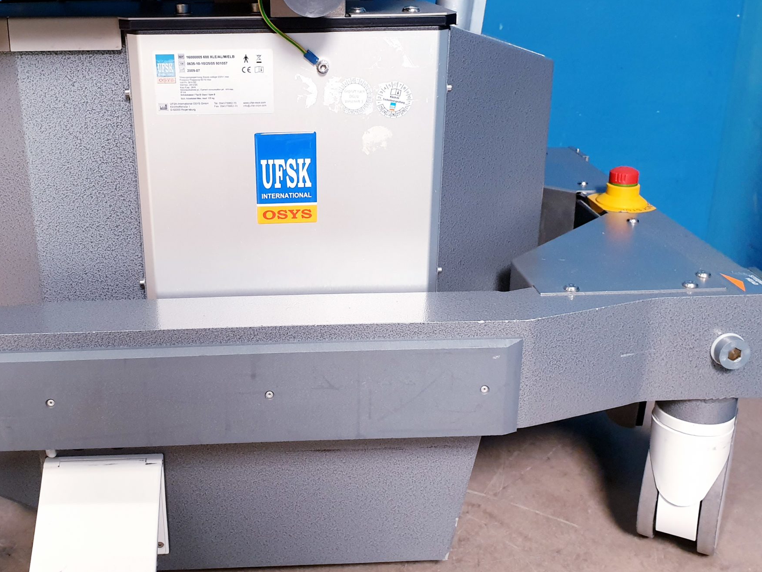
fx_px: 836
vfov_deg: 37.6
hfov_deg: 48.7
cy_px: 236
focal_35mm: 38
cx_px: 303
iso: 320
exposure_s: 1/33
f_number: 2.4
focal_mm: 4.3
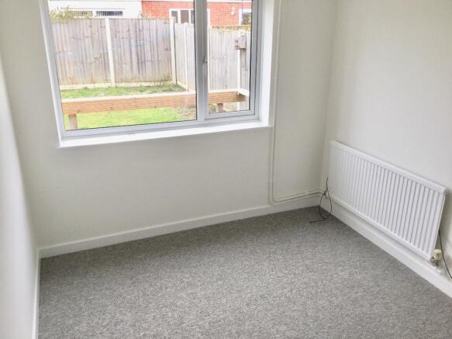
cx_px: 226
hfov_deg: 58.4
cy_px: 170
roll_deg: -0.4
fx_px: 405
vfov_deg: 45.4
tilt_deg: -21.0
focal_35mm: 31
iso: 40
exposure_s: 1/100
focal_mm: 3.3
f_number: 2.4
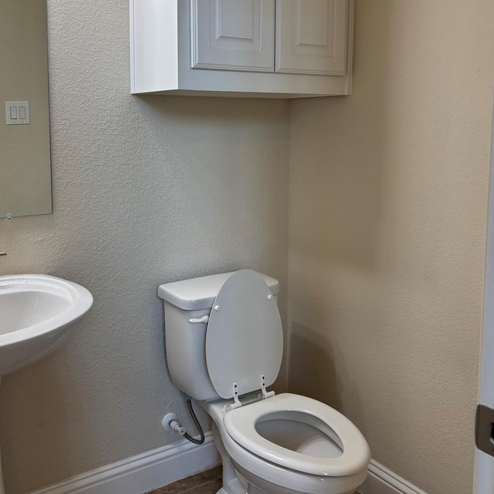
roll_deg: -0.6
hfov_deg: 47.1
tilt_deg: -5.7
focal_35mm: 35
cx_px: 216
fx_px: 565
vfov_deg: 46.9
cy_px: 195
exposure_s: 1/120
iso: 80
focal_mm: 5.96
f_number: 1.6
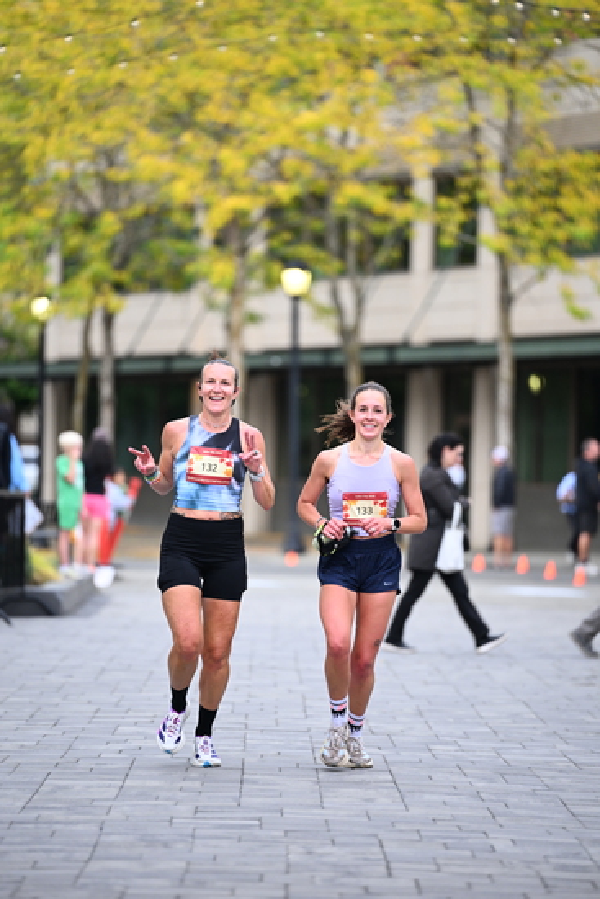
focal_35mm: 200
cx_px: 300
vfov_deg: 10.3
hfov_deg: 6.9
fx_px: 4996
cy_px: 450
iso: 1000
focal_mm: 200
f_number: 2.8
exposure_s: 1/1600
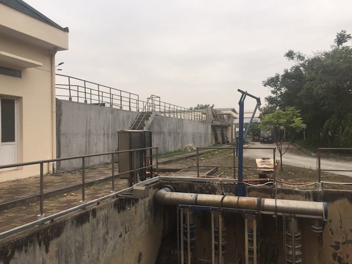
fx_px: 295
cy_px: 132
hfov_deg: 61.7
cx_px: 176
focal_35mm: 29
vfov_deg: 48.2
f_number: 2.2
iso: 32
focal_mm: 4.15
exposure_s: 1/860
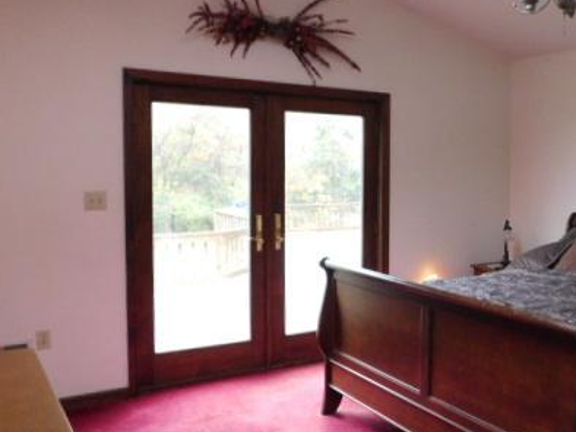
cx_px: 456
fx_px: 649
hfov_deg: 45.6
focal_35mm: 39
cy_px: 215
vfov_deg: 36.8
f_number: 3
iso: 400
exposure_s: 1/25
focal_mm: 4.1
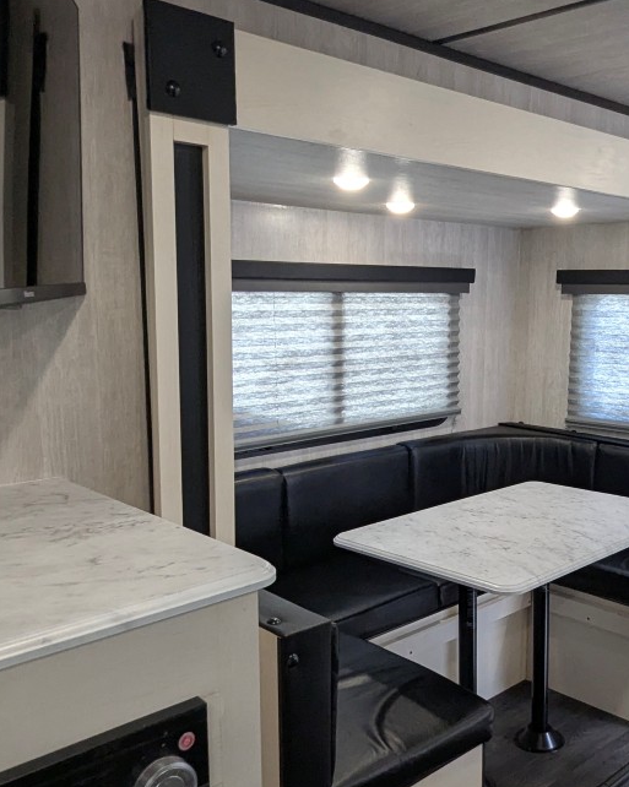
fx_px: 792
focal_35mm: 34
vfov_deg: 52.8
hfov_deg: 42.7
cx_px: 420
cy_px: 424
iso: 247
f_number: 2.2
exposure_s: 1/87.4
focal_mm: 2.35
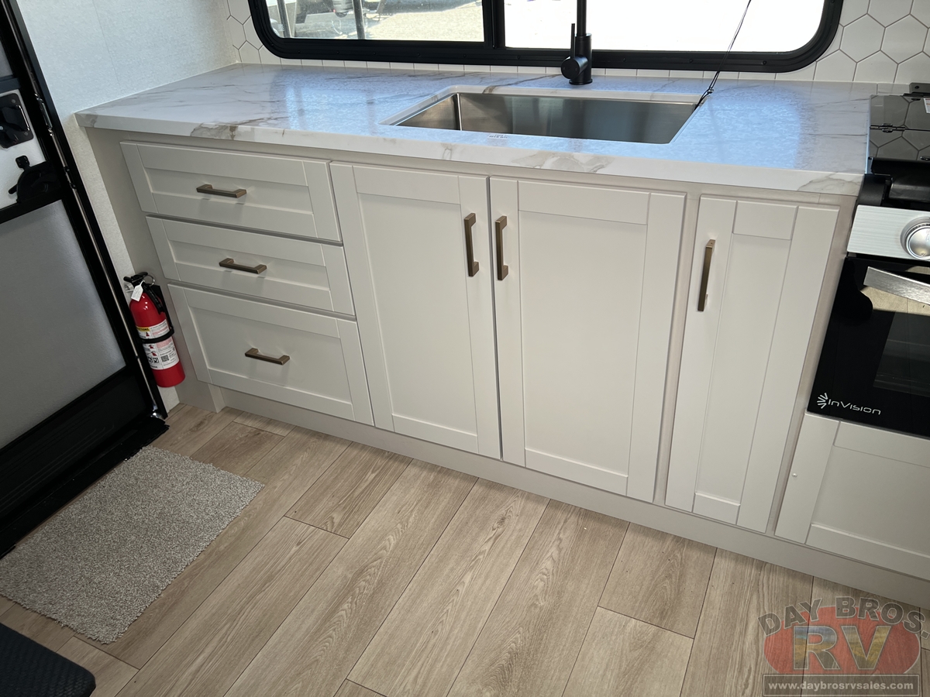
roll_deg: +4.1
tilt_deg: -29.7
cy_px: 348
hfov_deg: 67.3
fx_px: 699
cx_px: 465
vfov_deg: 53.1
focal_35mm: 26
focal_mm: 5.7
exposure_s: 1/121
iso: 50
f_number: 1.5
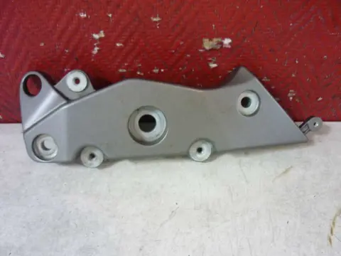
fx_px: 325
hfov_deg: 55.4
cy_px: 128
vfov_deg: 42.9
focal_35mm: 33
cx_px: 170
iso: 400
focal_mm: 5.5
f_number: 2.8
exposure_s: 1/8
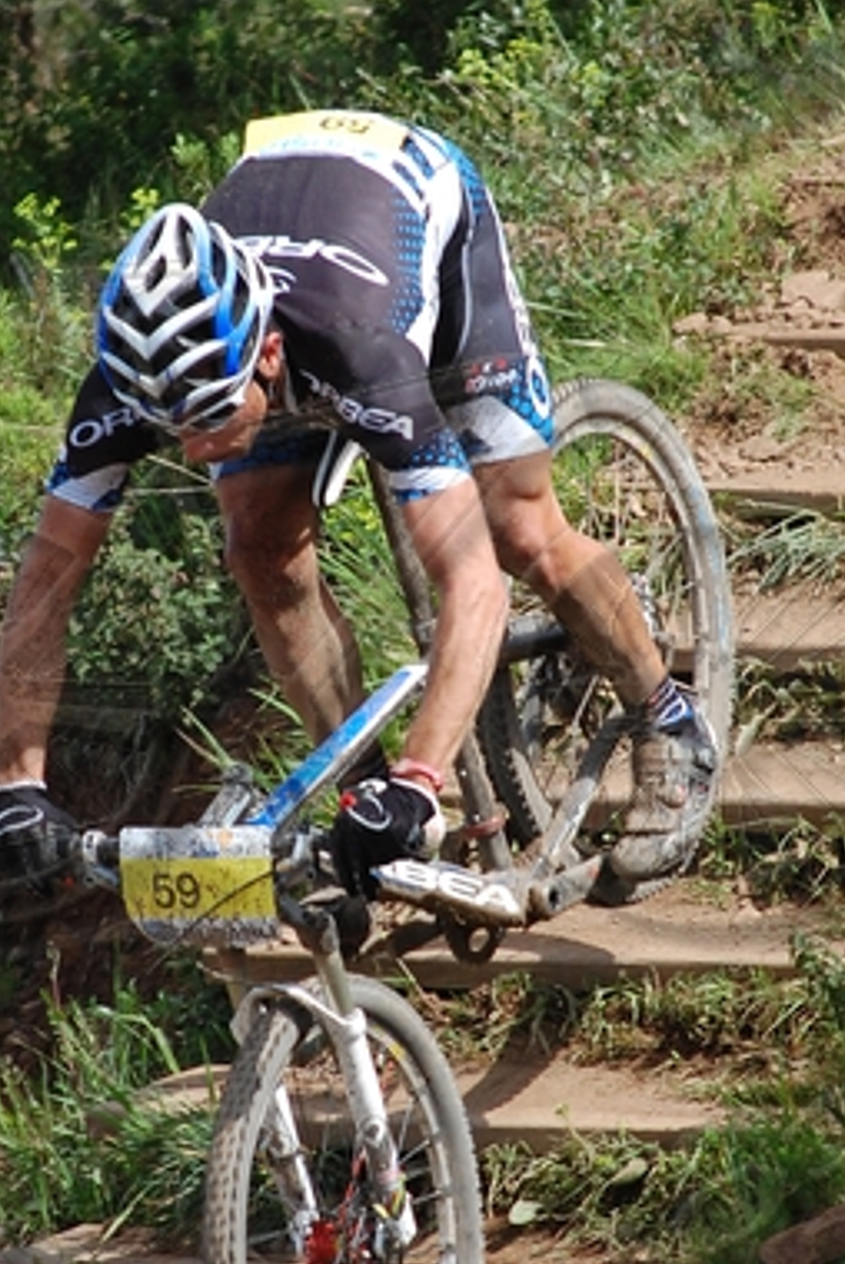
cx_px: 331
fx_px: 17711
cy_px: 632
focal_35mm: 504
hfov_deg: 2.7
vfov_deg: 4.1
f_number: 5.3
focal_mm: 160
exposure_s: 1/1000
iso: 400
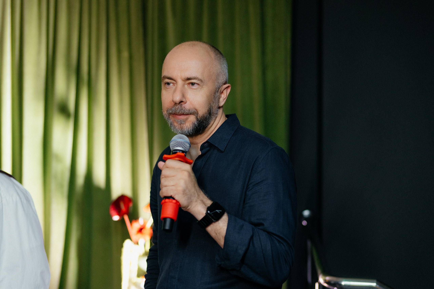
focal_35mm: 50
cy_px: 144
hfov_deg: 39.6
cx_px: 217
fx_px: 603
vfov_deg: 27.0
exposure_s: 1/320
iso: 2000
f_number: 2.2
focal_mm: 50
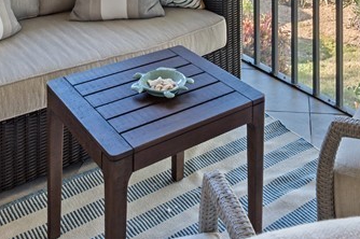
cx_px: 251
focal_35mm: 52
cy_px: -149
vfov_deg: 20.8
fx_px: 519
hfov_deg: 37.6
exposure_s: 1/10
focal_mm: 16
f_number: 11
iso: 640
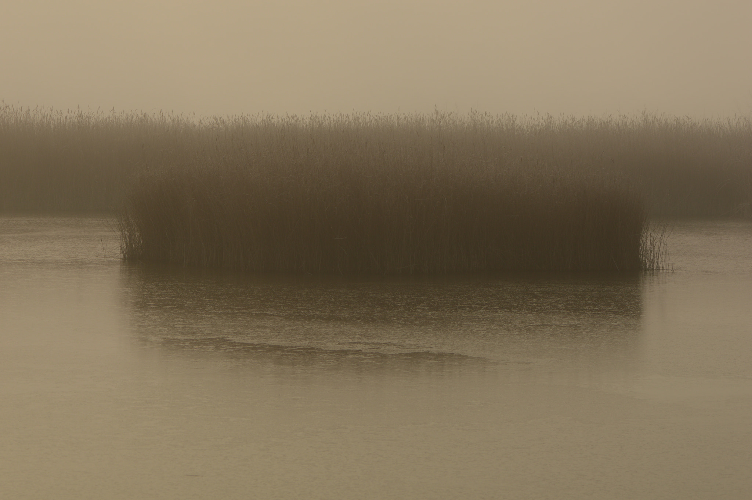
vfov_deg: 8.7
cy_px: 250
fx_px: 3287
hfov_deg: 13.1
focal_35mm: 158
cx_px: 376
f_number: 7.1
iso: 100
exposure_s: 1/400
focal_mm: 105
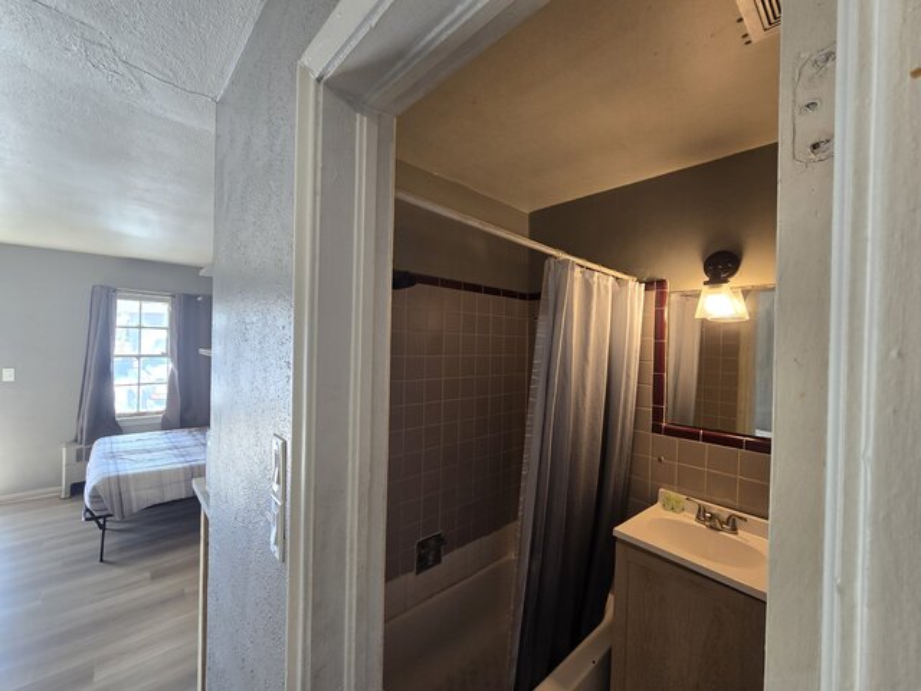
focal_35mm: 13
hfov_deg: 106.2
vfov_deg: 89.9
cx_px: 460
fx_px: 346
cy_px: 346
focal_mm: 2.2
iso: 80
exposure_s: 1/60
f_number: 2.2
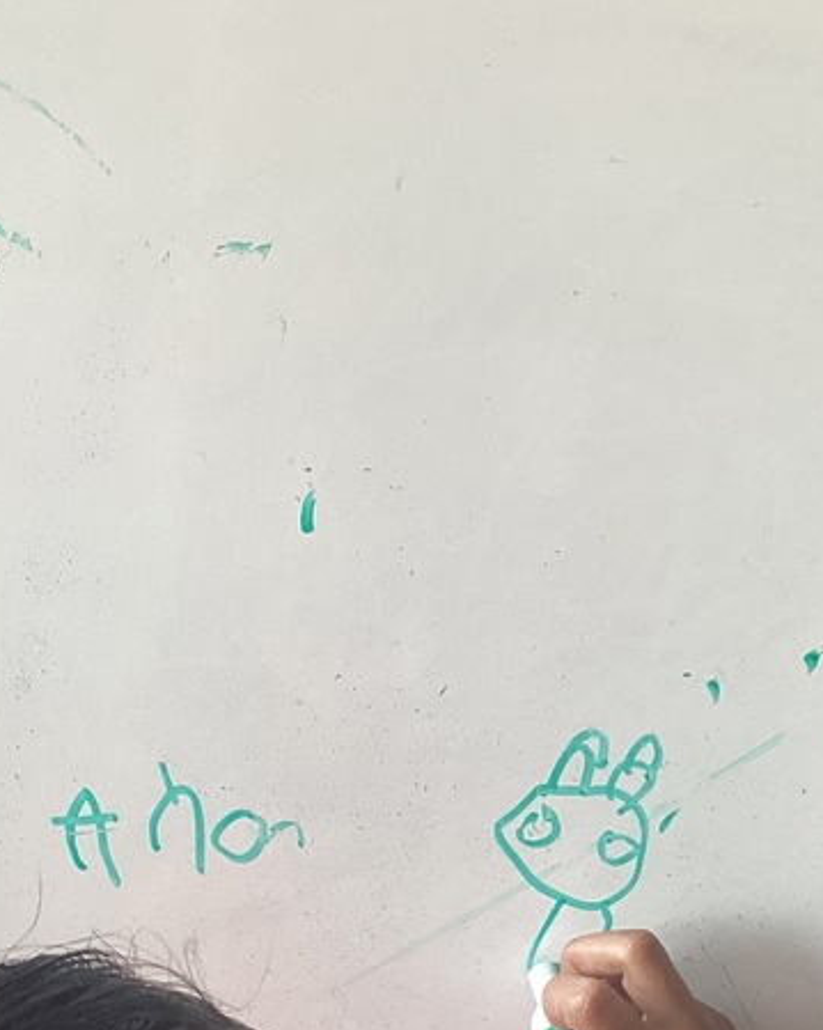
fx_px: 2102
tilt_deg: -46.8
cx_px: 225
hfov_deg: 22.0
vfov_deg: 26.6
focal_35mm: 69
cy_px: 929
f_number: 2.4
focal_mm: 3.3
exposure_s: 1/120
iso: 80
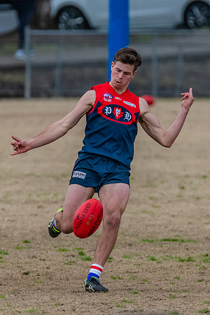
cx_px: 116
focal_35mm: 1075
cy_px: 135
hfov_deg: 1.3
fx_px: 9409
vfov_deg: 1.9
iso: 2000
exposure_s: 1/1600
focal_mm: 450
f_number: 6
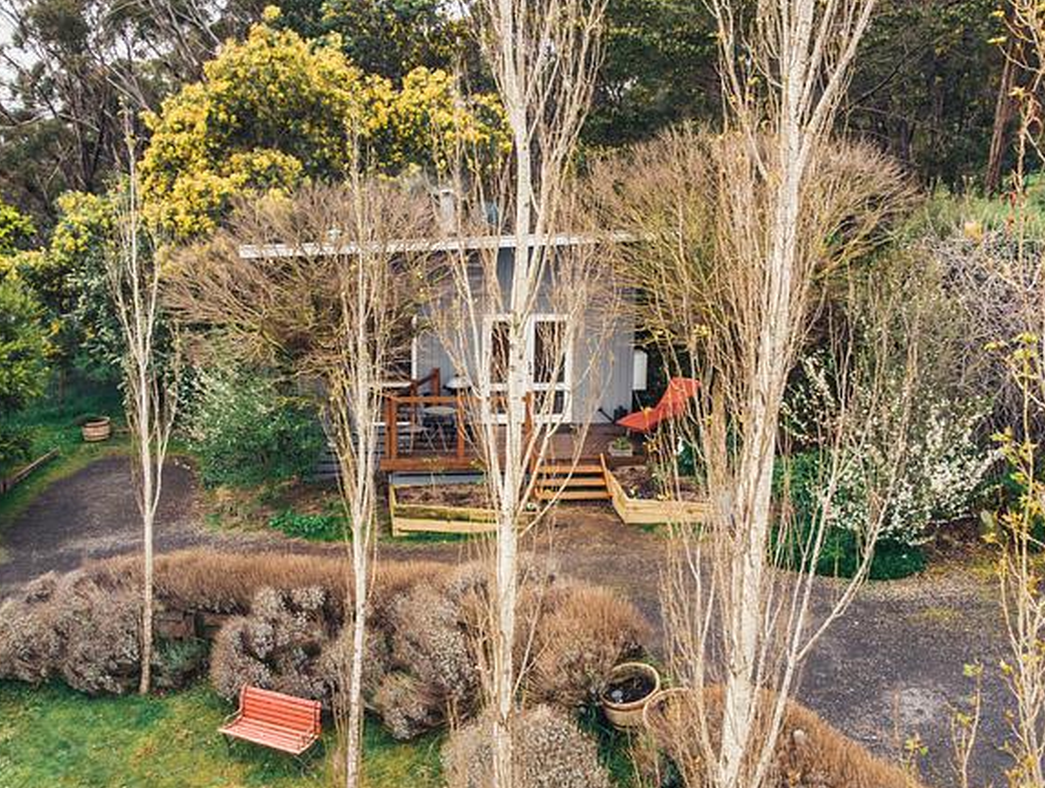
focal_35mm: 26
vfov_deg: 53.2
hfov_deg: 67.2
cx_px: 508
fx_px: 786
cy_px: 385
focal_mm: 4.5
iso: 100
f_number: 2.8
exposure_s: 1/30
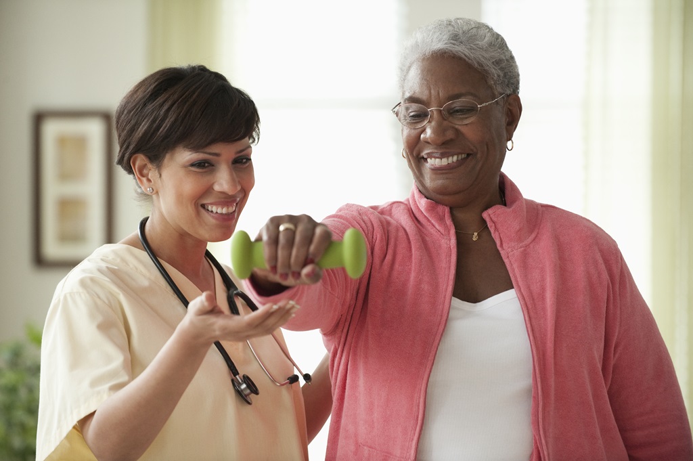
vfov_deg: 8.6
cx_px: 346
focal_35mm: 160
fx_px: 3077
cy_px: 230
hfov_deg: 12.8
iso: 1600
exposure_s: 1/160
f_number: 4.5
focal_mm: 160
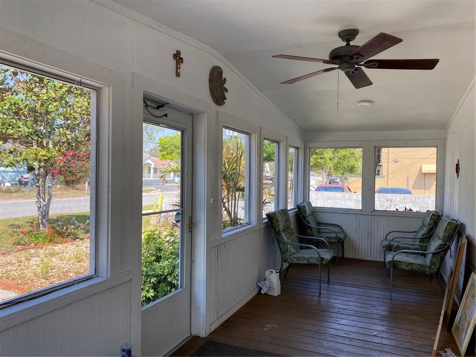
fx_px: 358
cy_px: 178
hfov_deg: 67.3
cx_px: 238
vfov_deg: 53.1
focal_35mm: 26
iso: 32
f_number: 1.8
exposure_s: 1/458
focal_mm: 4.25
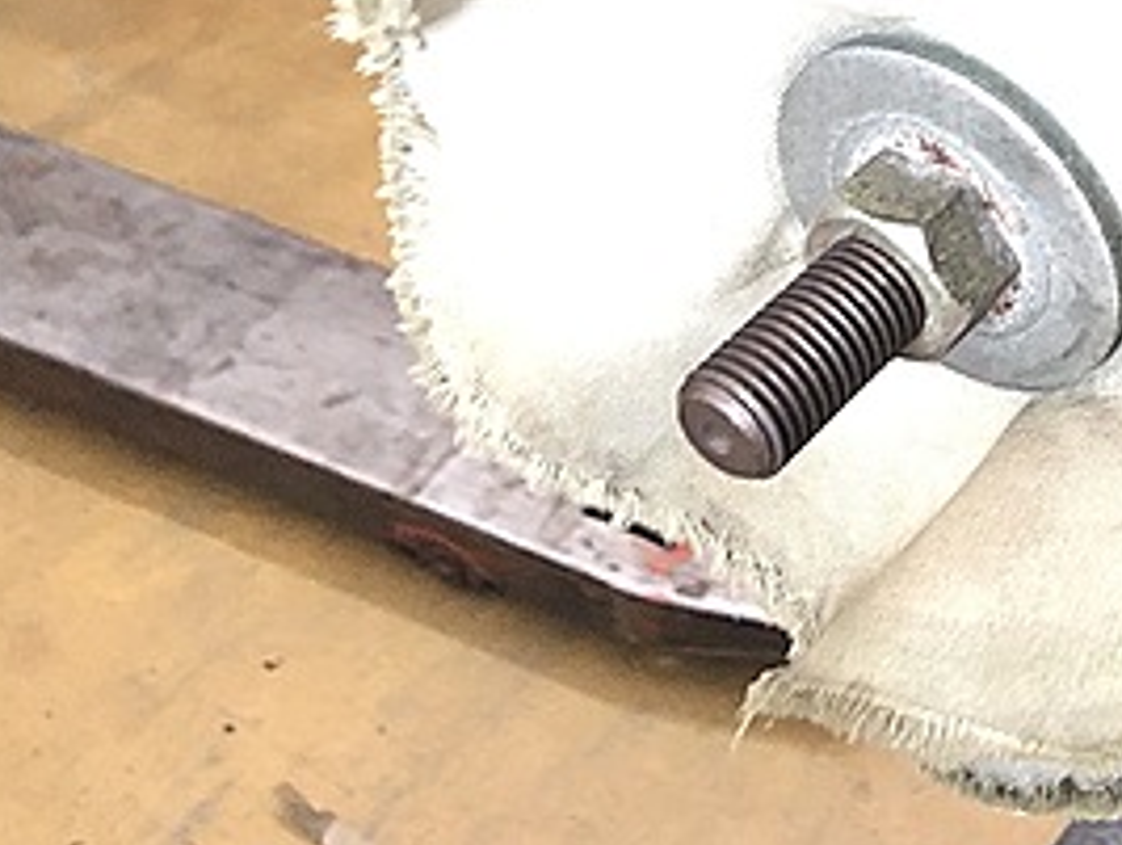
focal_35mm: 67
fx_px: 2175
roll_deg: -3.5
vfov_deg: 21.7
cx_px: 1248
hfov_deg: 26.5
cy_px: 181
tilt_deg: -41.7
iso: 250
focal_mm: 3.99
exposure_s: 1/4
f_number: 1.8
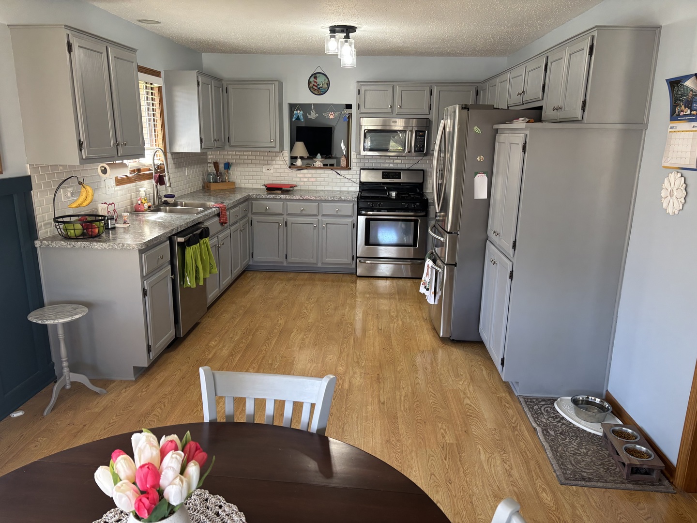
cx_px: 348
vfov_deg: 53.1
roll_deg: -0.9
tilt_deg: -14.9
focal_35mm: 26
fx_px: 524
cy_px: 262
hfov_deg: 67.3
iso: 125
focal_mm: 5.96
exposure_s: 1/60
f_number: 1.6
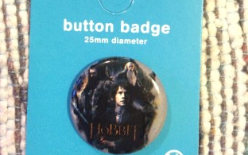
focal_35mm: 42
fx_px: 284
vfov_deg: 30.1
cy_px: 40
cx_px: 122
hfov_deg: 47.2
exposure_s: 1/17
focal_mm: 4.15
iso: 500
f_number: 2.2
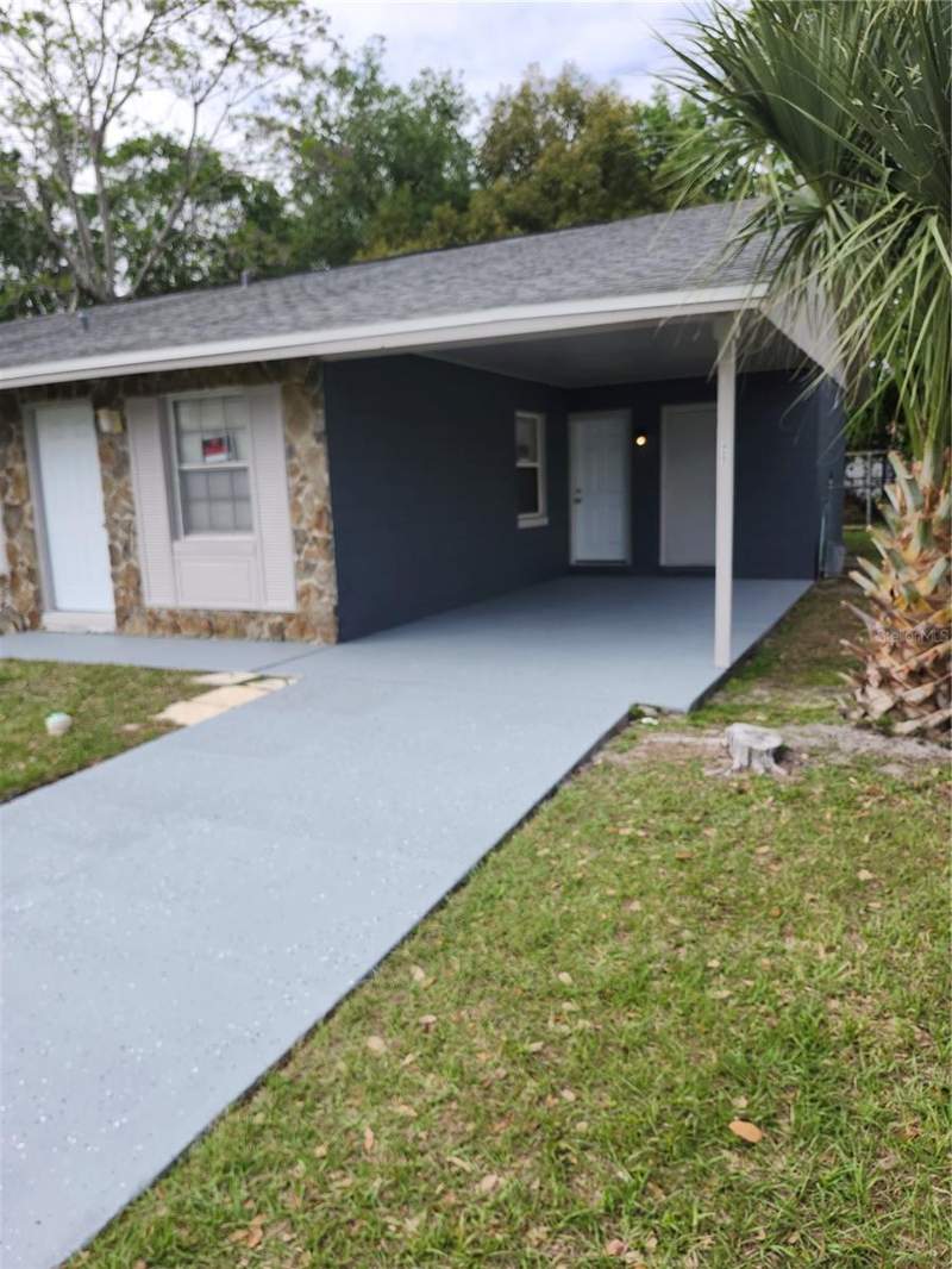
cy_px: 634
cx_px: 476
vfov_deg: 73.9
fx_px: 843
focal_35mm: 23
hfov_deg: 58.9
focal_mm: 5.54
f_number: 1.8
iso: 25
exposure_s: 1/827
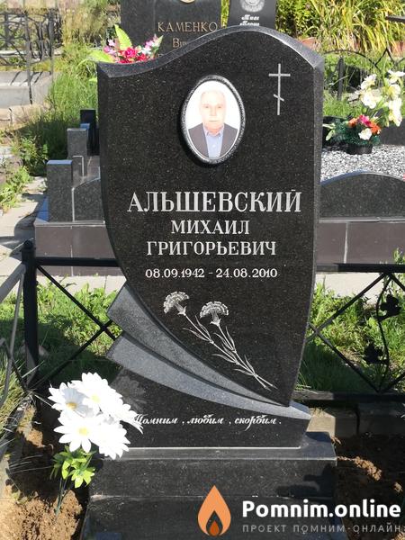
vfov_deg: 34.3
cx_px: 202
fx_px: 874
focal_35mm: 56
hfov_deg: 26.1
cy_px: 270
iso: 50
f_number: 1.6
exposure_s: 1/1626
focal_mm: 3.95
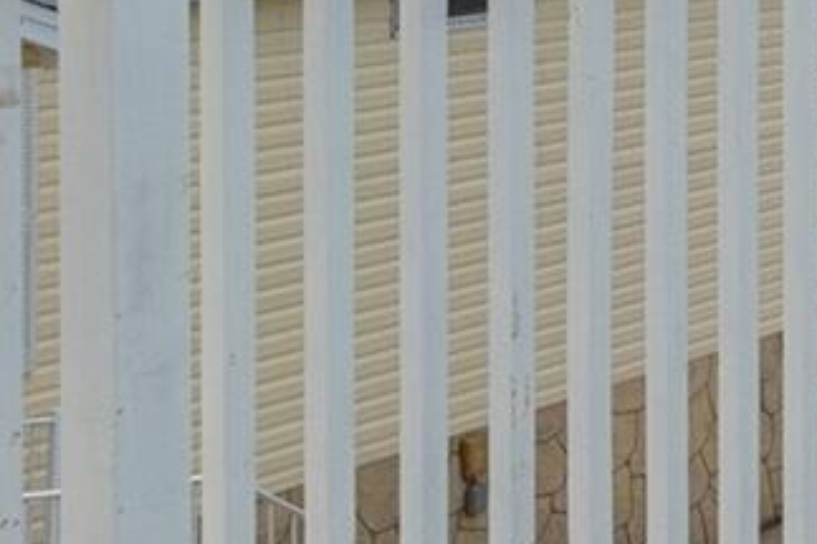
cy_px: -202
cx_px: 931
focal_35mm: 104
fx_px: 2359
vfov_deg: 12.7
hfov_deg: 18.8
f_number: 8
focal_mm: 14
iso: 320
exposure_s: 1/800
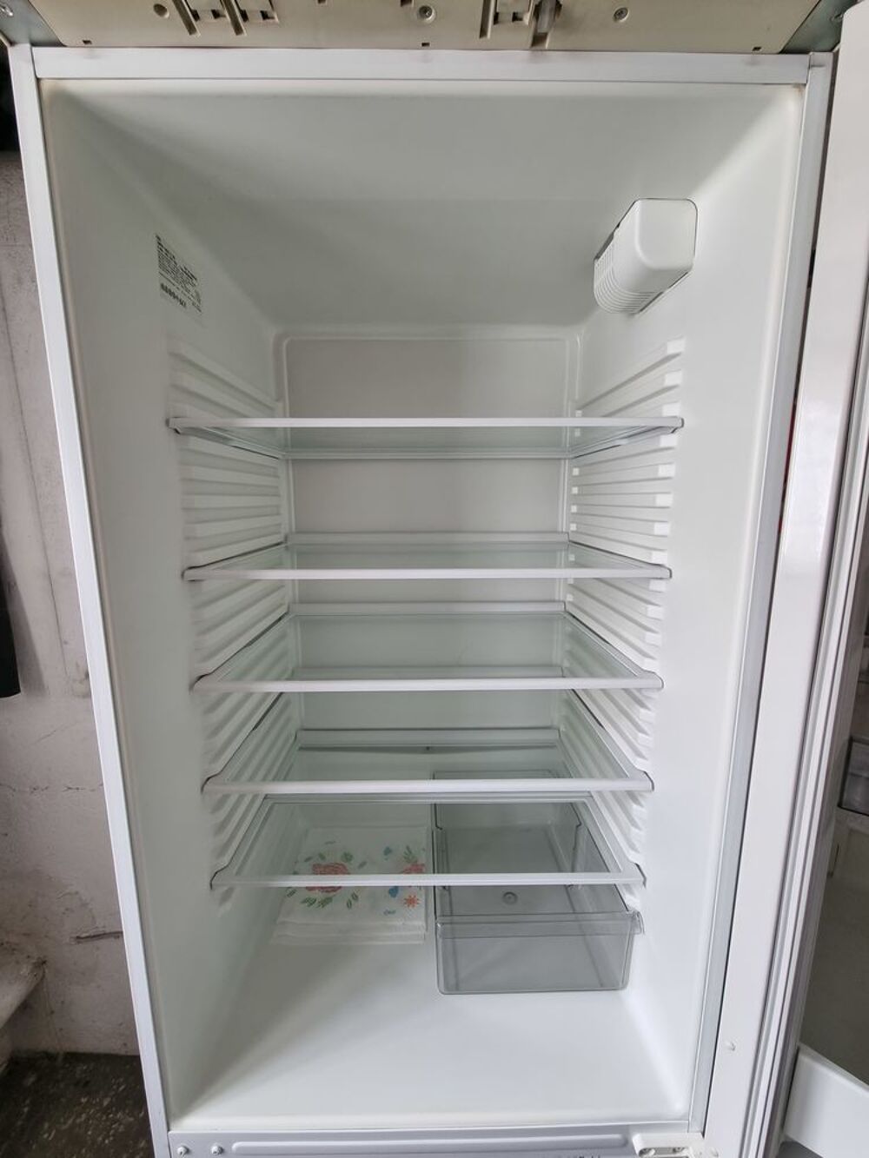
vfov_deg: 106.2
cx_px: 434
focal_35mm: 13
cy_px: 579
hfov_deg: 89.9
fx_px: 435
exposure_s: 1/50
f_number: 2.2
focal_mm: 2.2
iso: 125
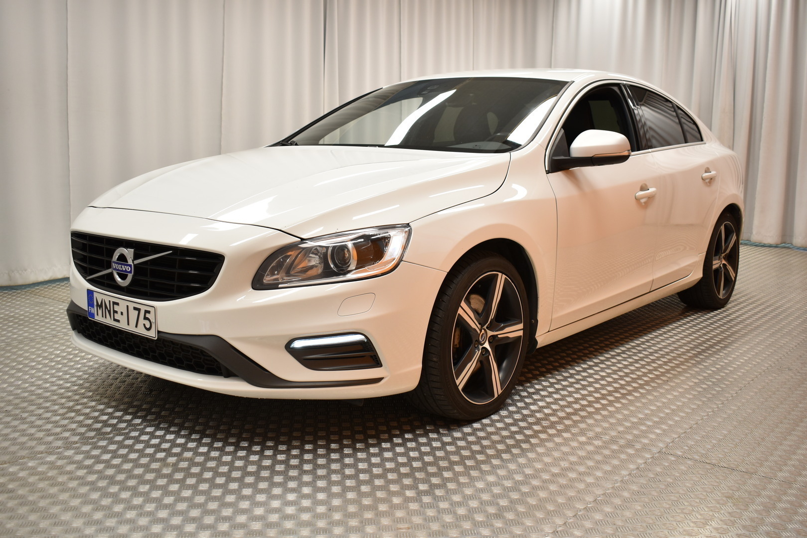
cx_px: 404
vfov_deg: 36.9
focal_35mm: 36
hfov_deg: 53.1
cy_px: 269
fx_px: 807
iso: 320
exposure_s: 1/40
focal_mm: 24
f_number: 4
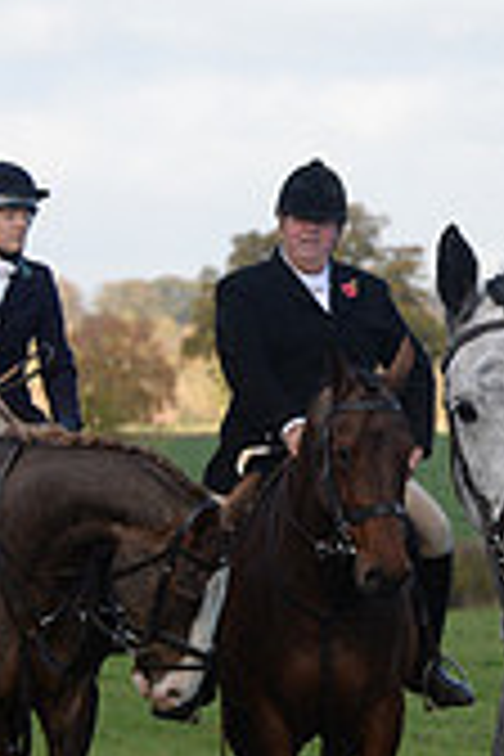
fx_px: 7097
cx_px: 1192
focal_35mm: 338
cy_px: 558
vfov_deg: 6.1
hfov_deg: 4.0
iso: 800
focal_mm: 98
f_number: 6.3
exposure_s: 1/1000
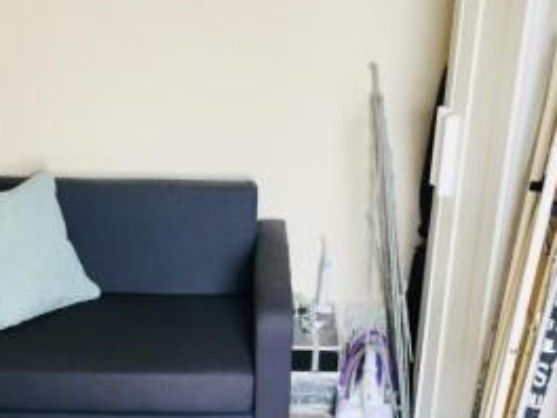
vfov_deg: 22.2
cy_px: 396
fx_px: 1030
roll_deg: +0.6
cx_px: 195
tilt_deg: -32.7
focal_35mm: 64
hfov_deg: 30.1
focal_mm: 4.15
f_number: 2.2
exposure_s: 1/33
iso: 80
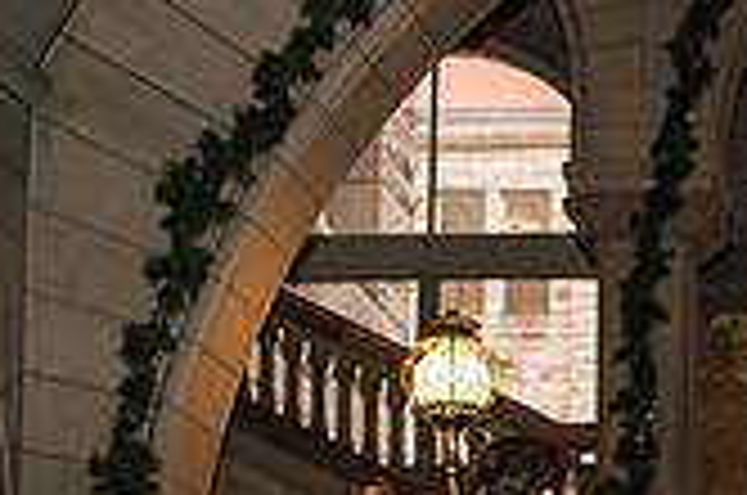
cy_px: 819
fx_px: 2754
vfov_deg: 9.8
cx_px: 1189
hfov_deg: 14.2
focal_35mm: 133
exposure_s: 1/200
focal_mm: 35
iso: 1000
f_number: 3.5
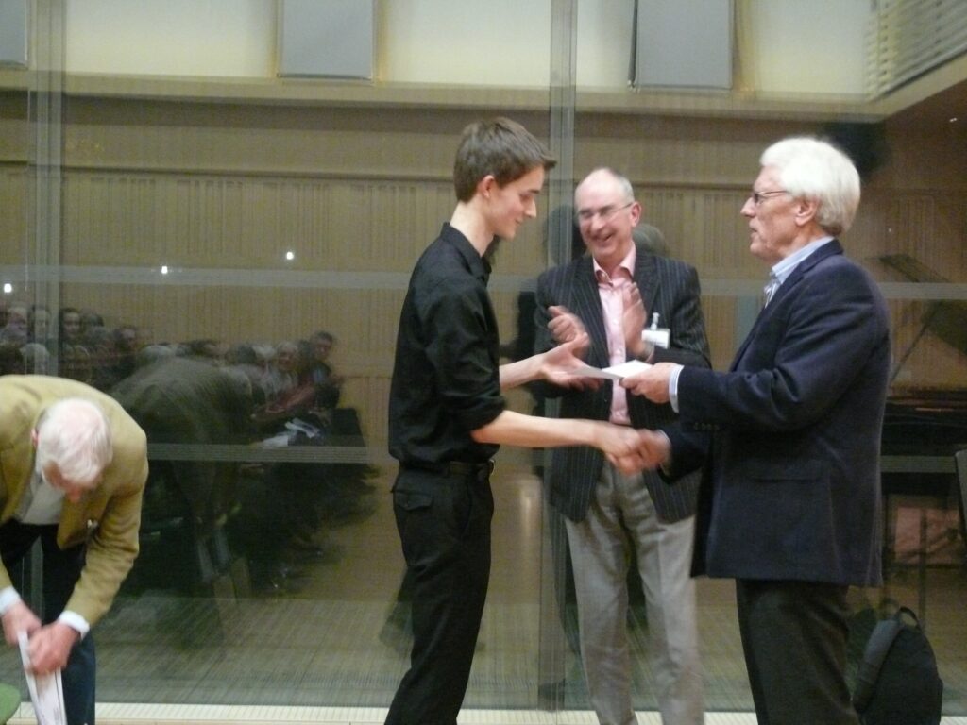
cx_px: 484
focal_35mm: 54
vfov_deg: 27.0
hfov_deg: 35.5
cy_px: 362
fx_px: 1508
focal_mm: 11.4
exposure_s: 1/20
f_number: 3.2
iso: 800
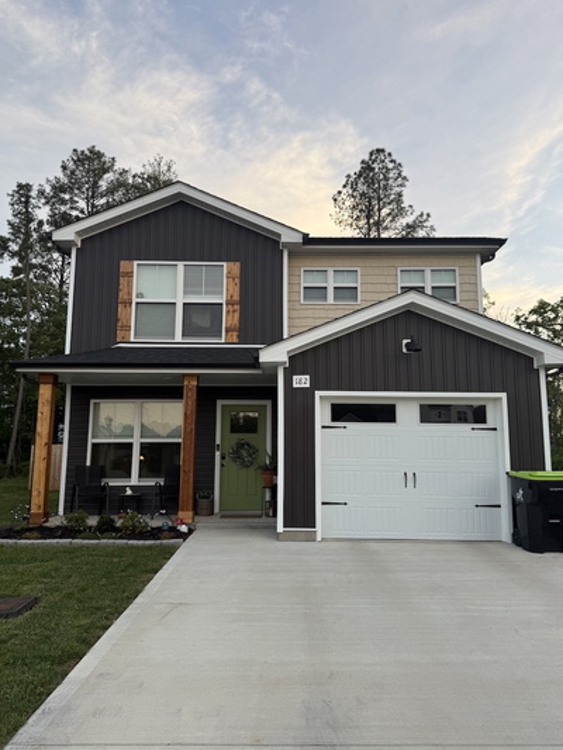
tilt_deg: +9.1
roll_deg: +1.5
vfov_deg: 71.6
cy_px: 375
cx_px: 282
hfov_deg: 56.8
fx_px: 520
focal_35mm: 24
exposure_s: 1/266
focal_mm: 6.76
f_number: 1.78
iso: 64
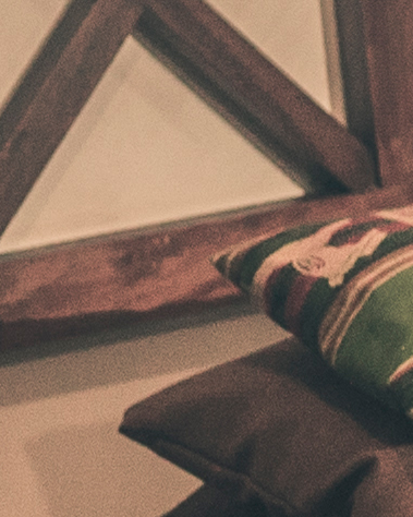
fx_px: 4493
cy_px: 627
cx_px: 1636
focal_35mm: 294
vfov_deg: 6.5
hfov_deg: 4.8
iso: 1000
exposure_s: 1/100
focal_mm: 35
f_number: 3.5
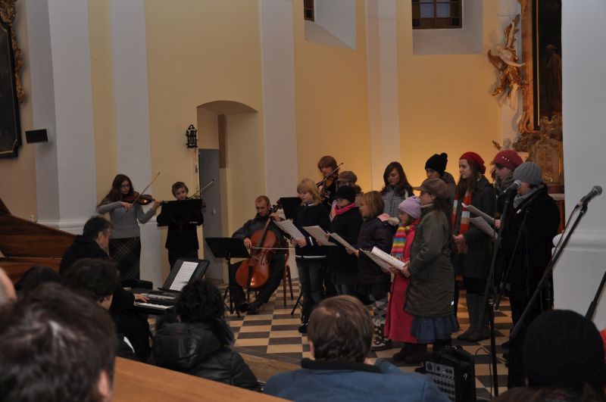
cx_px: 303
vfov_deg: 31.8
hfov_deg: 46.5
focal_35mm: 42
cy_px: 201
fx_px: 706
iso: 360
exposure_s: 1/60
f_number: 4
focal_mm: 28
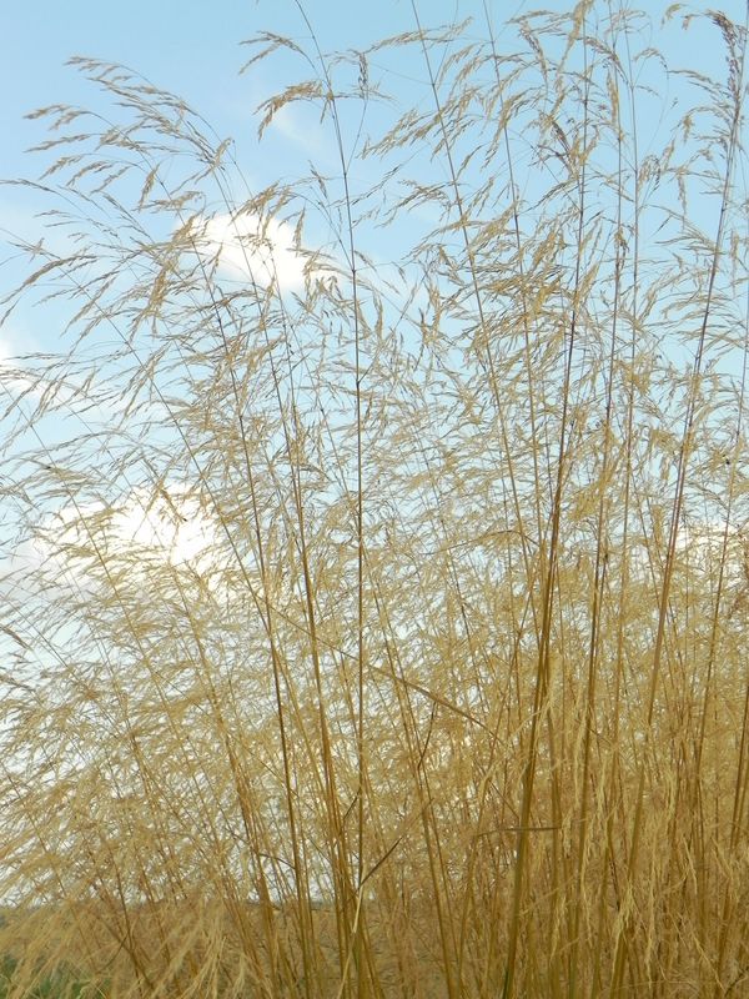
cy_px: 500
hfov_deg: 22.3
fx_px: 1904
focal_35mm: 66
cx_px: 374
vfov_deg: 29.4
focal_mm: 11.8
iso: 160
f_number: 4
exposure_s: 1/500
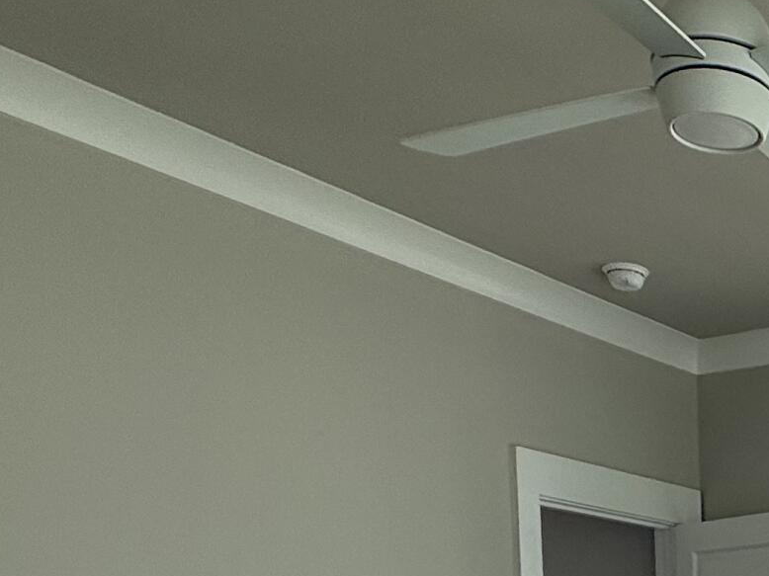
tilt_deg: -4.2
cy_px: 817
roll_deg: +0.3
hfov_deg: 29.2
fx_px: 1199
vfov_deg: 22.9
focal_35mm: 54
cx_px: 984
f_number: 2.2
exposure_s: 1/540
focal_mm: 2.22
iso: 64
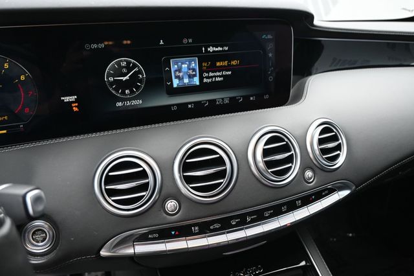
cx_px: 207
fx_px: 293
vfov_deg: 50.4
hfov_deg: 70.5
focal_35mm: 26
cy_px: 138
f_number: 3.5
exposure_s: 1/125
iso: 720
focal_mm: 17
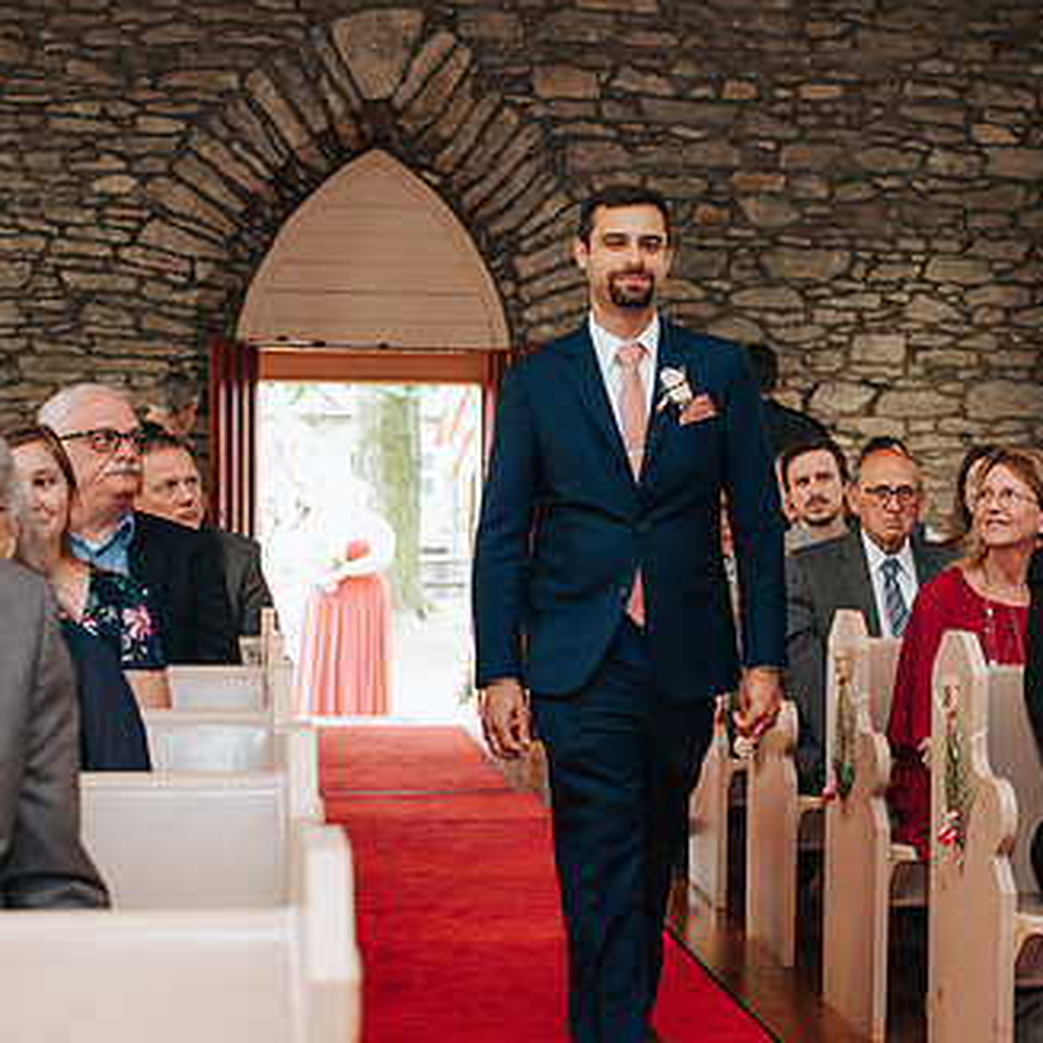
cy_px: 512
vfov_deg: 27.3
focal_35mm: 63
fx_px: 2148
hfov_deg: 27.1
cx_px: 688
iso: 800
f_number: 2.8
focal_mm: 35
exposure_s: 1/200
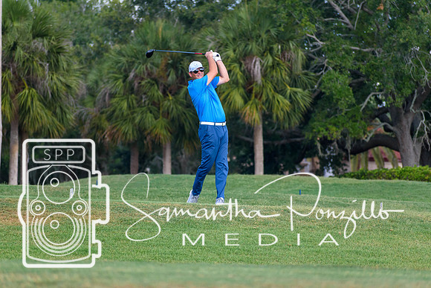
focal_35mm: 360
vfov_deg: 3.8
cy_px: 144
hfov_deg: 5.7
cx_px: 216
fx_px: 4311
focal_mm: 240
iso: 560
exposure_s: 1/1000
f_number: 6
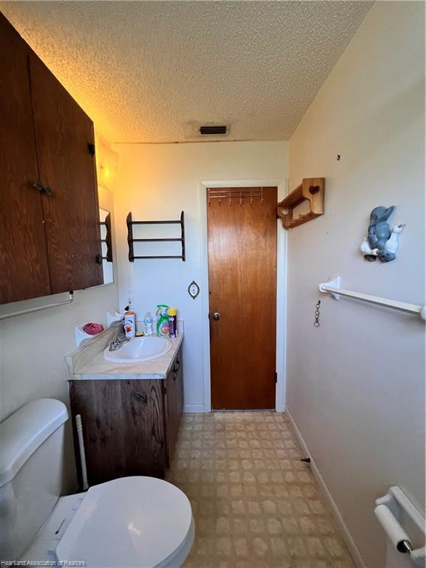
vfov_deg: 106.2
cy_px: 284
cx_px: 213
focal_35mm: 13
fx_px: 213
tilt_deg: -5.2
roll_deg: +1.4
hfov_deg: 89.9
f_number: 1.8
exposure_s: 1/120
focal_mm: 1.57
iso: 200
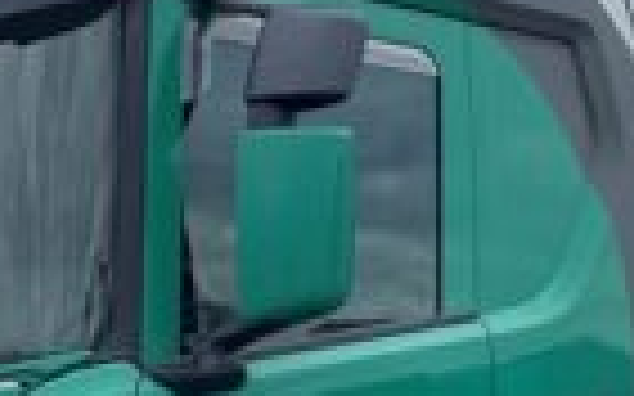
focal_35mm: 117
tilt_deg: +1.5
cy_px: 513
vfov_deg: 10.9
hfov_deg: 17.8
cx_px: 283
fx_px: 2021
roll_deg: +1.3
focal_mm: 4.2
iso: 32
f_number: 1.6
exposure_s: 1/1043
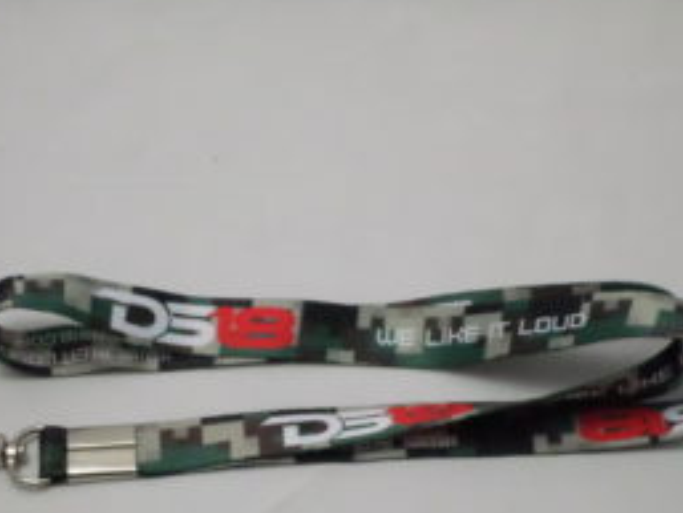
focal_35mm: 131
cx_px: 345
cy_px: 375
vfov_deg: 11.3
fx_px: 2586
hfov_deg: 15.0
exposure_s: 1/45
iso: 640
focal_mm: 14.6
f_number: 4.7
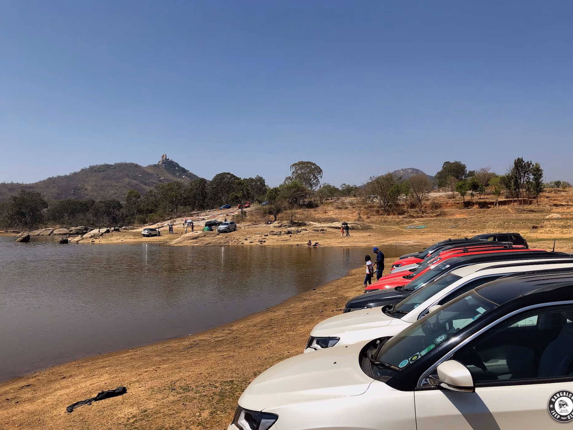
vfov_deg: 48.2
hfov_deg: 61.7
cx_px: 295
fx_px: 480
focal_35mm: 29
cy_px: 211
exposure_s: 1/2825
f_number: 1.8
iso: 20
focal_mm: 4
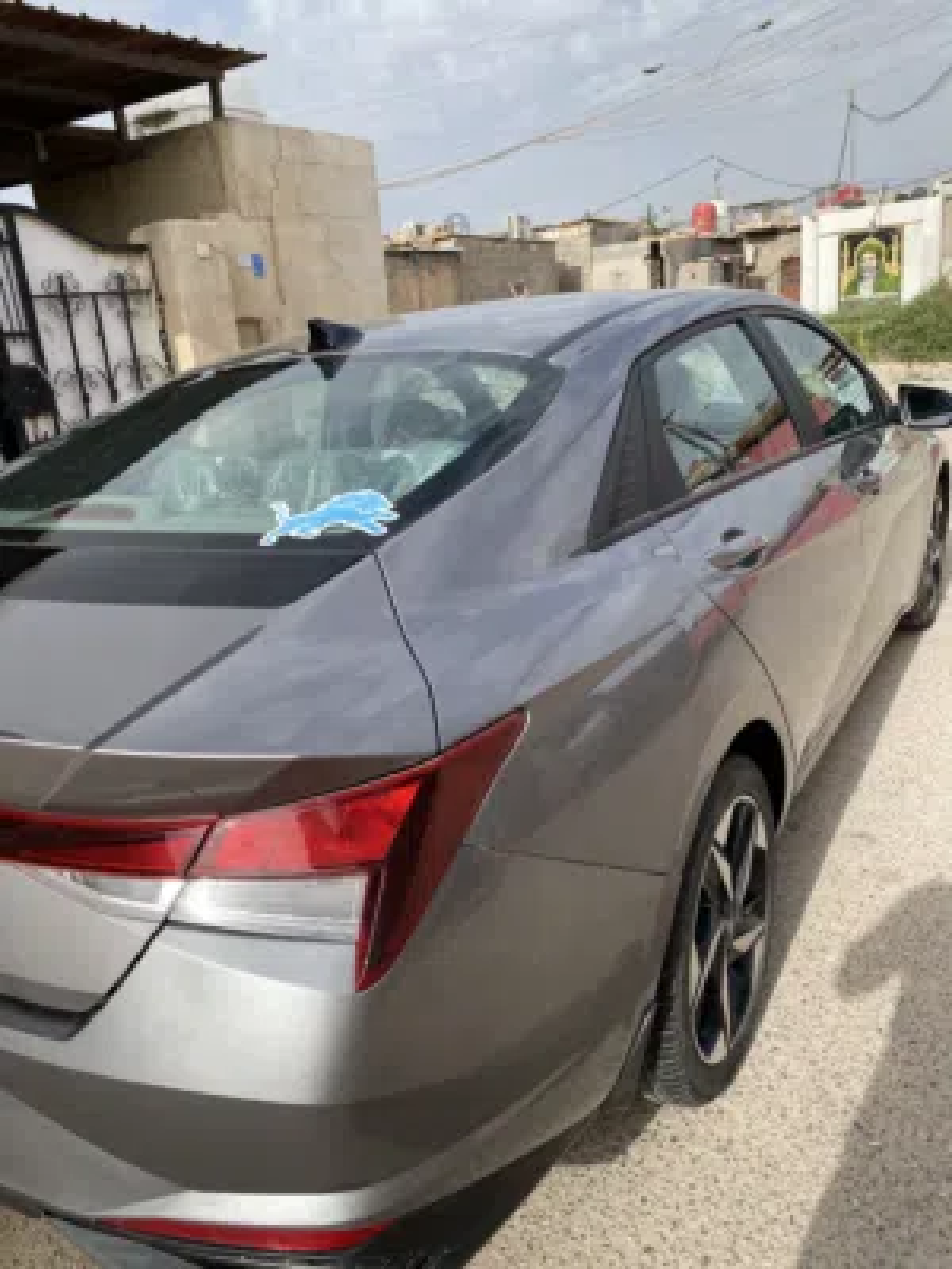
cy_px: 634
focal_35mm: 26
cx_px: 476
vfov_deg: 67.3
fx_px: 953
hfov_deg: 53.1
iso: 32
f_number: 1.8
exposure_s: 1/2141
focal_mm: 4.25
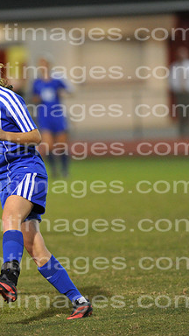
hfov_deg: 2.6
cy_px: 168
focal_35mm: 475
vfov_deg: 4.5
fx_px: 4232
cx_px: 3
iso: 5000
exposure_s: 1/400
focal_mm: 300
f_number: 3.2
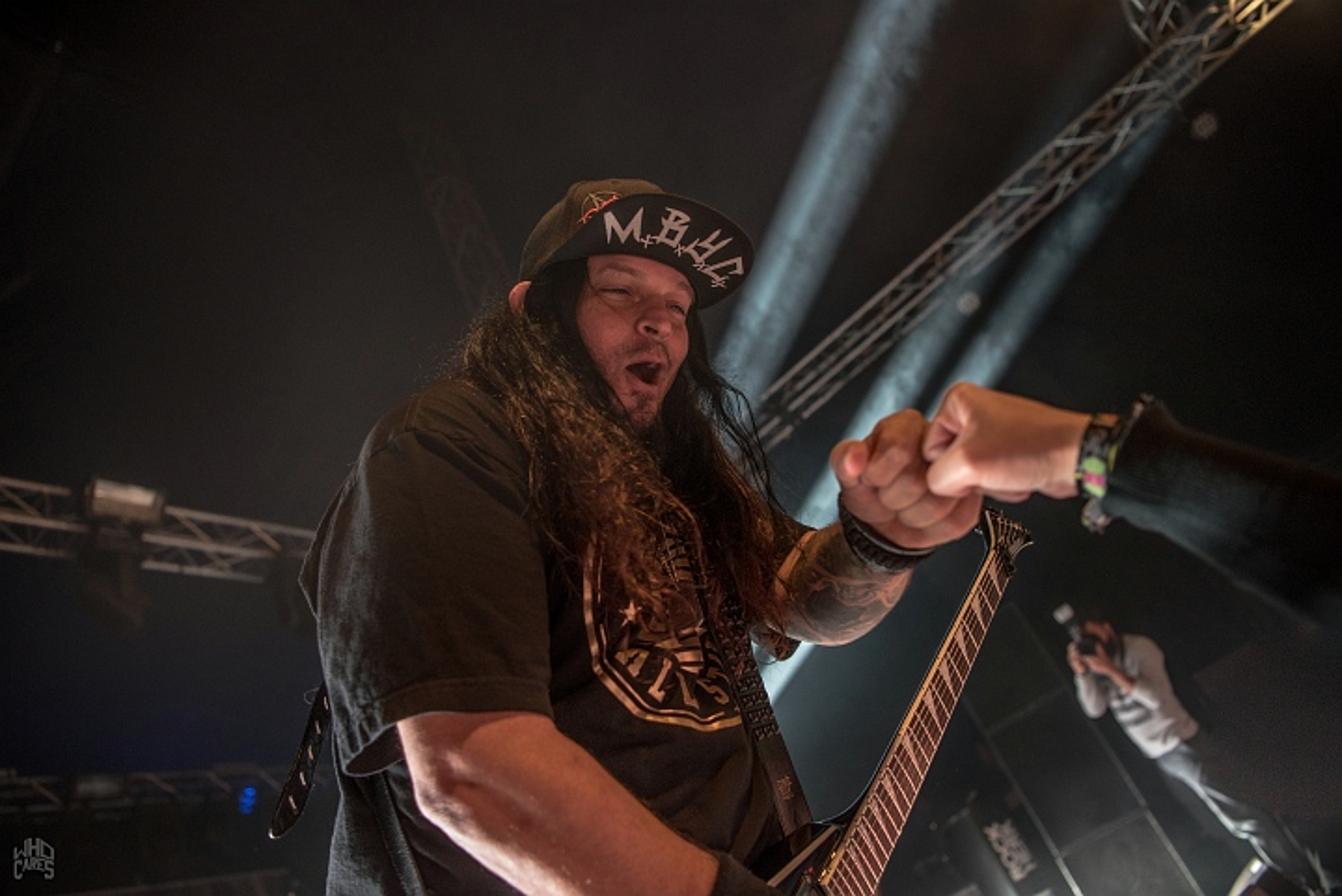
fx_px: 895
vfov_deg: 53.2
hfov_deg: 73.7
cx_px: 671
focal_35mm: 24
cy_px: 448
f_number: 2.8
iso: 800
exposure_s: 1/125
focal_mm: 24
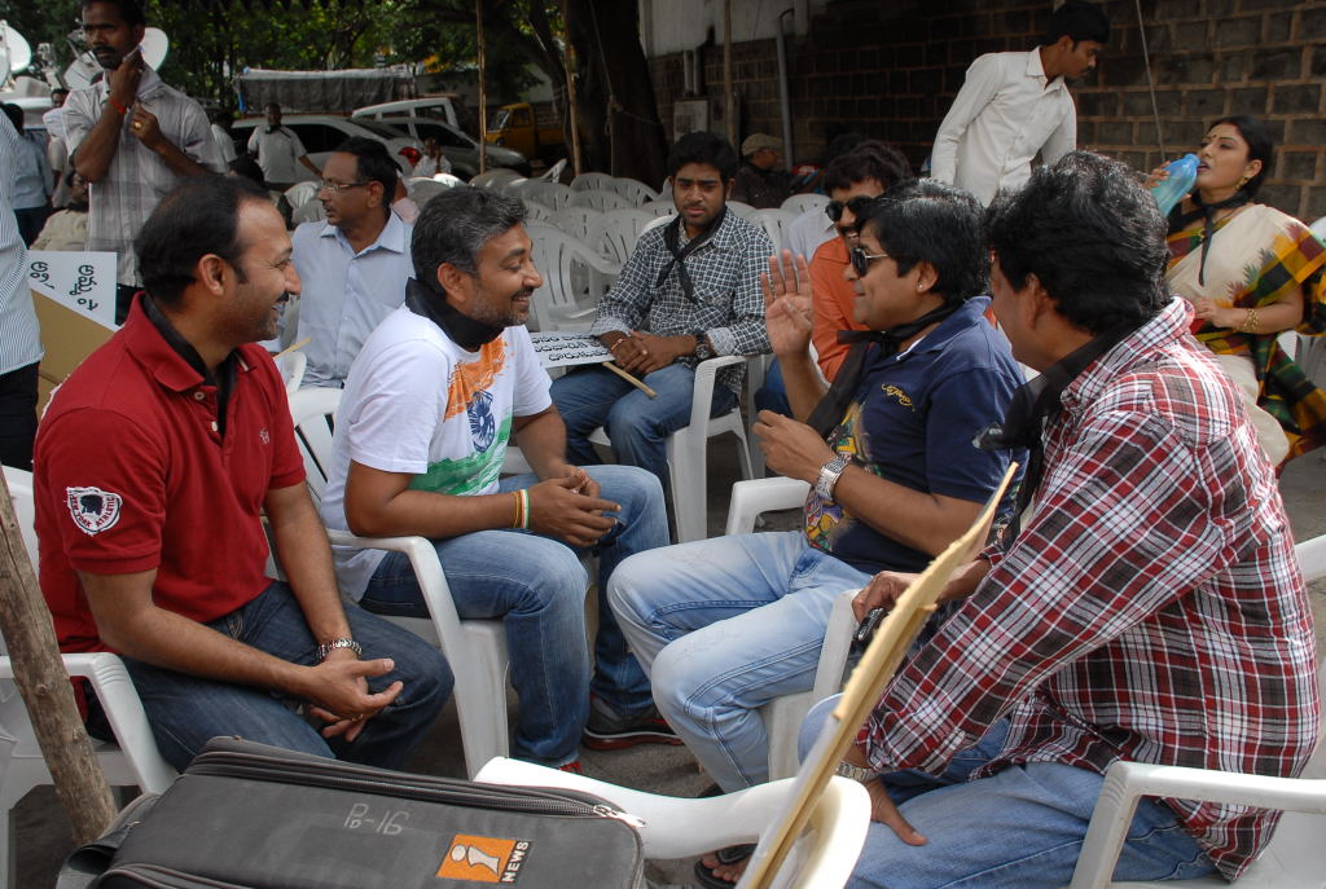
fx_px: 1107
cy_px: 444
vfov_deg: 43.8
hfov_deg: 61.8
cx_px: 663
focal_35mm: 30
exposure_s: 1/250
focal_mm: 20
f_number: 5.6
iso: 200
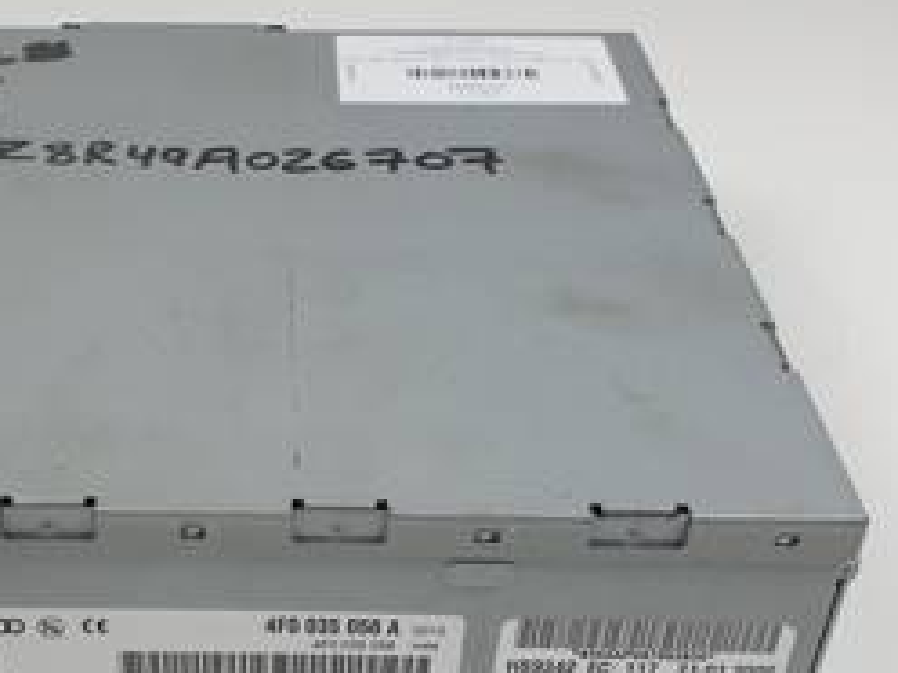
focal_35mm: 42
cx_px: 196
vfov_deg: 34.2
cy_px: 405
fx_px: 1090
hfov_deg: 43.0
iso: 50
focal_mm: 4.3
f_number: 2.4
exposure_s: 1/142
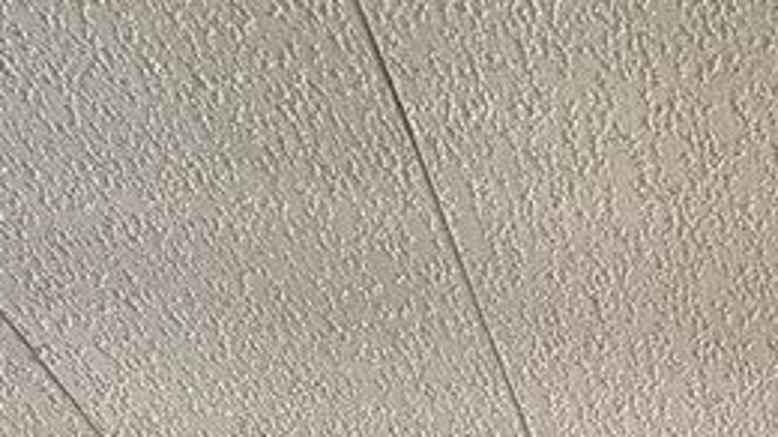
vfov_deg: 8.9
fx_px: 1938
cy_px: 1527
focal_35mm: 94
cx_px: 922
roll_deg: +1.0
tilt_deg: -2.9
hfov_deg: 21.2
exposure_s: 1/120
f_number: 2.2
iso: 320
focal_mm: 2.22
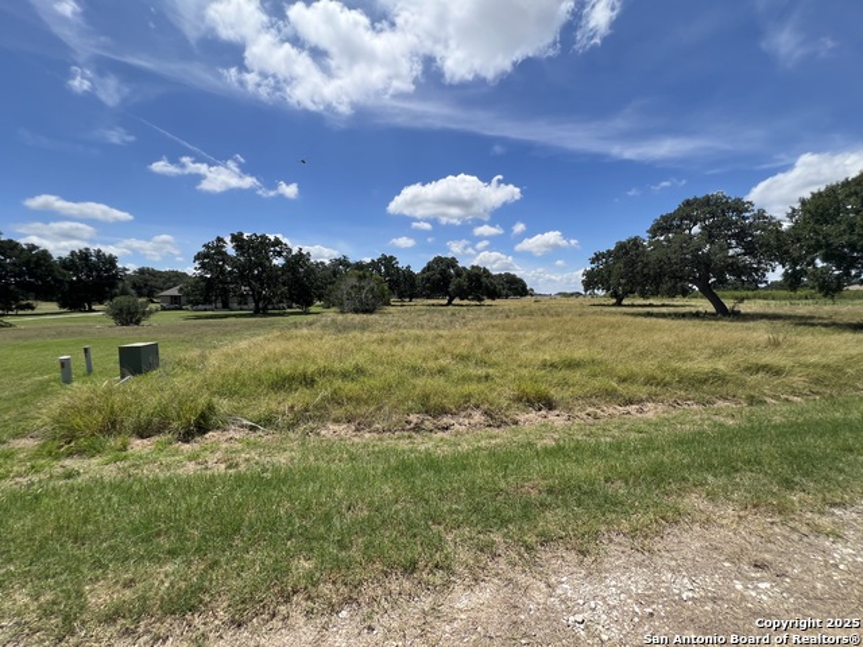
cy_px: 324
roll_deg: -0.1
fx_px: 324
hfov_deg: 106.2
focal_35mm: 13
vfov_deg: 89.9
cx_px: 432
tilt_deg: -4.6
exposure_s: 1/2137
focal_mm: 1.57
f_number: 1.8
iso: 32
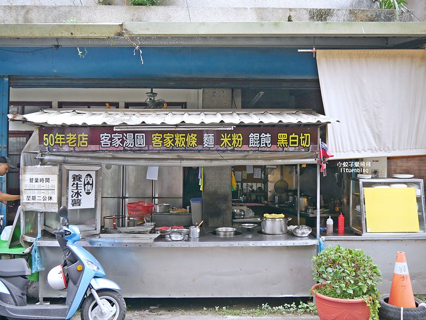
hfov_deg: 63.4
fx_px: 345
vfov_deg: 49.8
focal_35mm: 28
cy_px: 160
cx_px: 213
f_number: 3.5
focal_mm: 14
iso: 200
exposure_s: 1/60
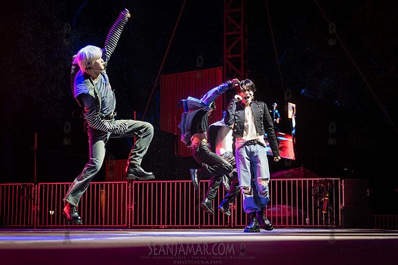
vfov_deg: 22.2
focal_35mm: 61
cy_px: 152
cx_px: 207
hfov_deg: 32.8
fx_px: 675
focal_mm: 53
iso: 4000
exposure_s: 1/400
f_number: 4
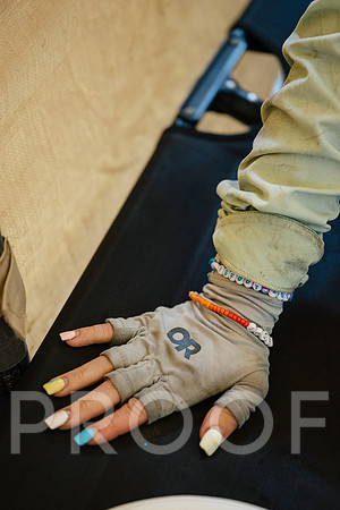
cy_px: 255
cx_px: 170
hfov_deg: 19.5
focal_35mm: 70
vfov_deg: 28.8
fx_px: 992
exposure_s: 1/400
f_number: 2.8
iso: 800
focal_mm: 70
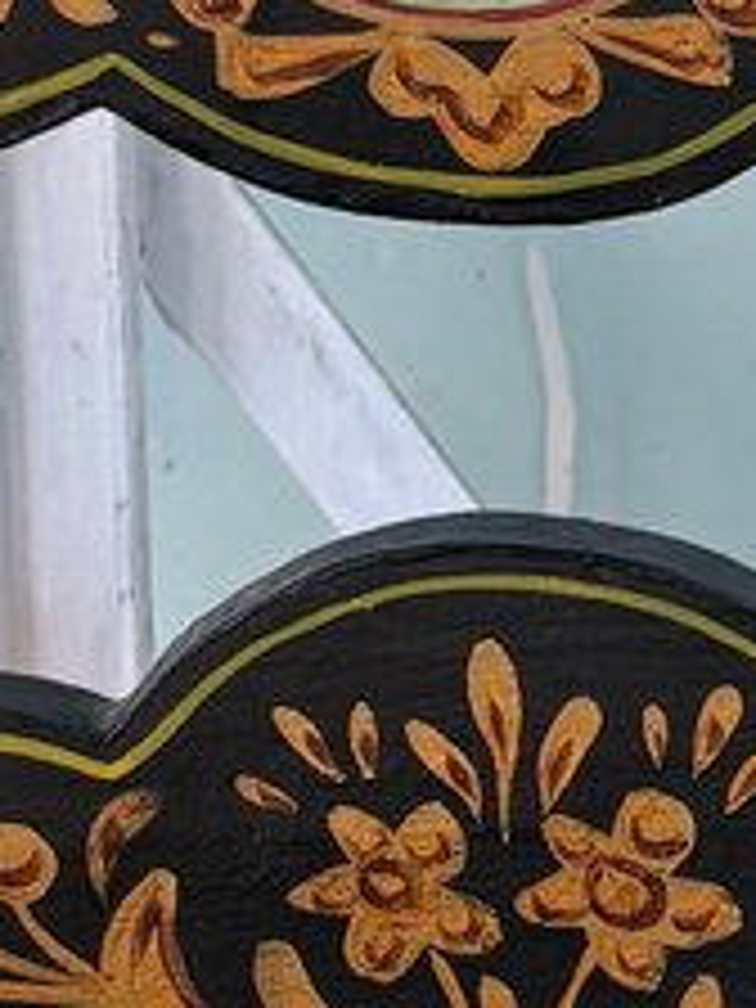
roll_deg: +0.8
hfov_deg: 8.0
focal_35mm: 186
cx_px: 598
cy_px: 322
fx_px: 5416
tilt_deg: -16.6
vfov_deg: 10.6
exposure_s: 1/465
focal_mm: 5.96
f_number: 1.6
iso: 50
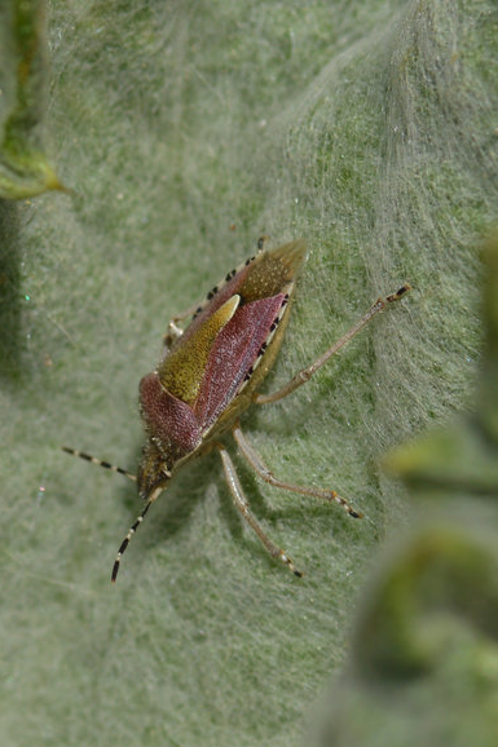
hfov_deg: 8.3
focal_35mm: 166
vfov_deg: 12.4
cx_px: 228
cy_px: 403
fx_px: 3446
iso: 100
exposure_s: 1/500
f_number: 13
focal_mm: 100
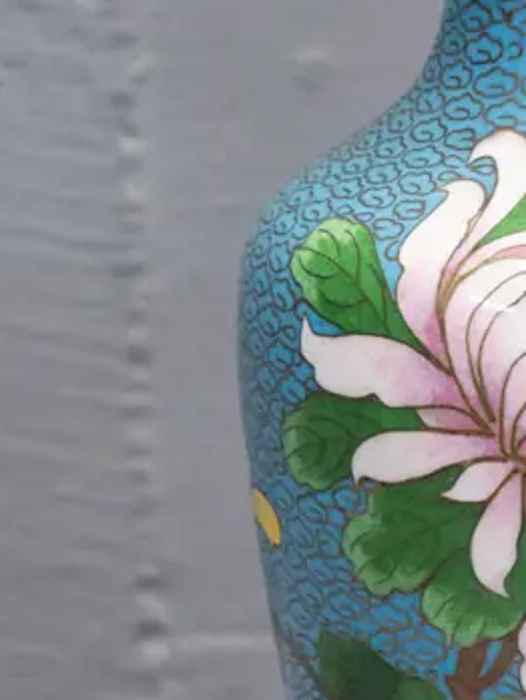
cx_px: 622
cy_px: 489
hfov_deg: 8.4
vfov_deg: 11.2
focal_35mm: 176
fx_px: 3564
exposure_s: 1/100
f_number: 5.6
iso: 3200
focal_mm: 30
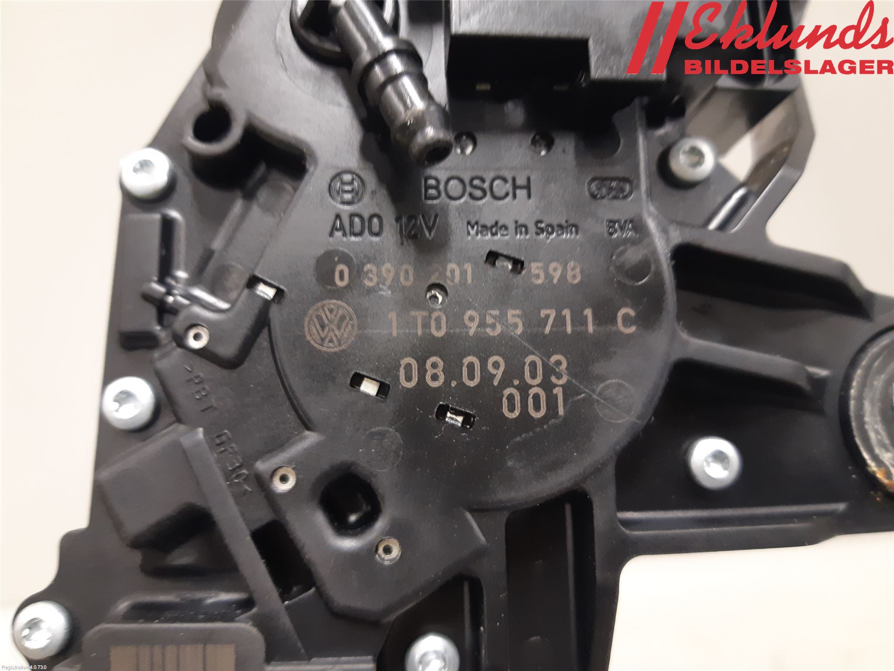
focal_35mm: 26
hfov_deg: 67.3
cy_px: 336
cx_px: 447
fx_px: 671
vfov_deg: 53.1
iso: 250
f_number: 1.7
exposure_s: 1/25
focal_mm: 3.93
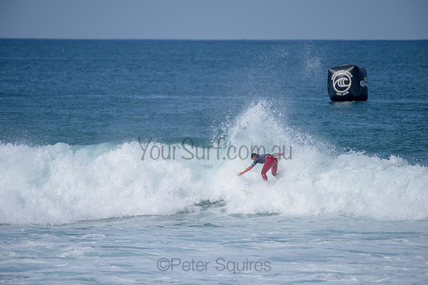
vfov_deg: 2.8
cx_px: 214
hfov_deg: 4.1
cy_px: 142
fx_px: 5946
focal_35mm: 500
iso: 250
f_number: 6.3
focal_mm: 500
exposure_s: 1/2500
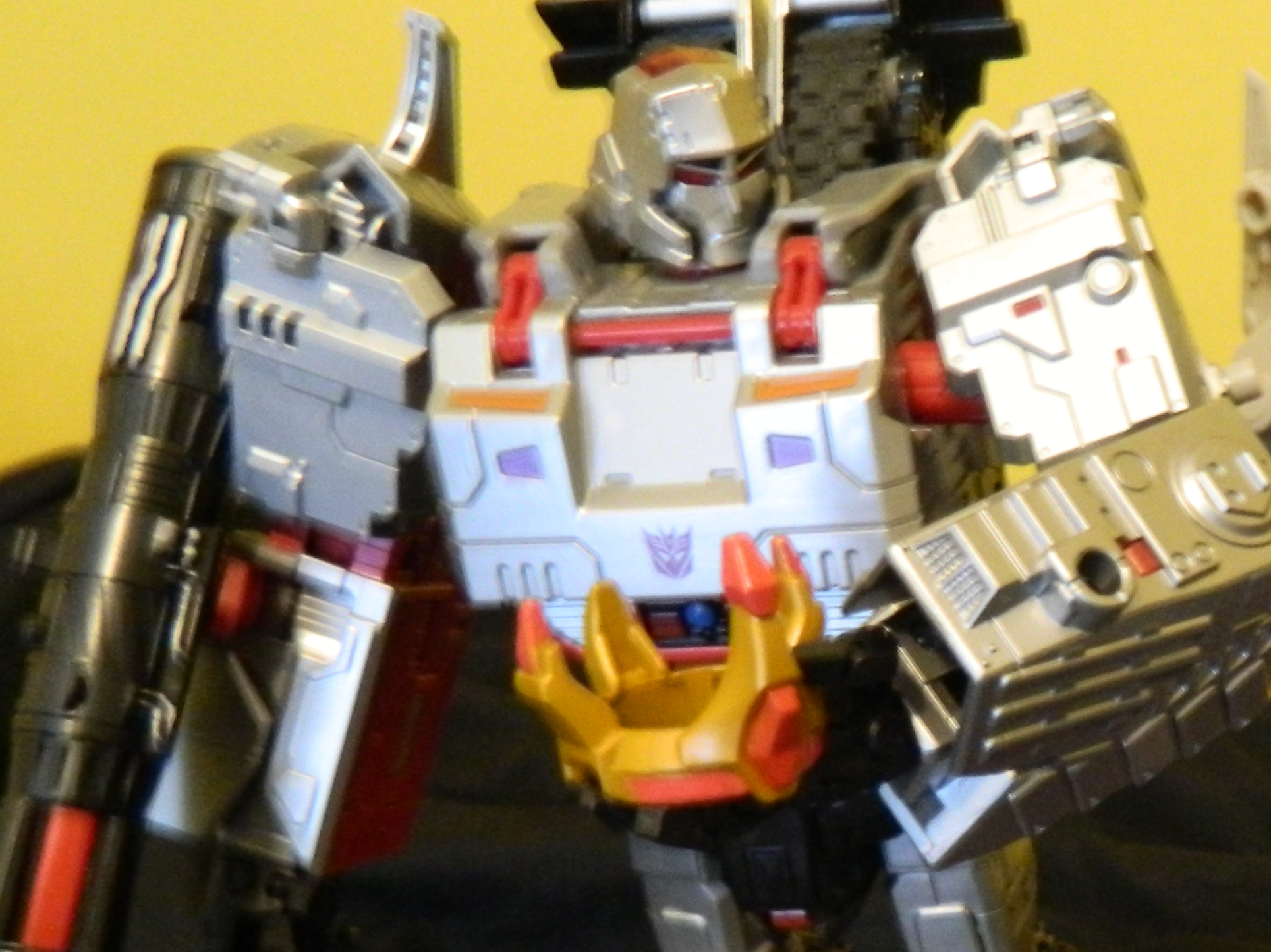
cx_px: 1362
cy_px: 856
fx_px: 2056
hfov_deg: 31.0
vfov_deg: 25.3
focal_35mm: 56
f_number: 3.1
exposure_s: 1/4
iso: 400
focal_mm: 4.5
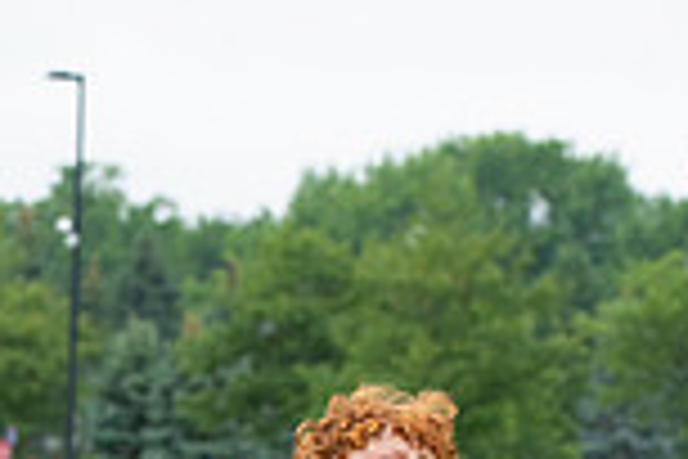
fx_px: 5637
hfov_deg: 7.0
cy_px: 785
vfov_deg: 4.6
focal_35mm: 295
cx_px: 400
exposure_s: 1/2000
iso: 320
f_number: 4.5
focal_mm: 78
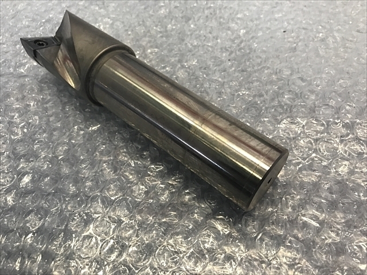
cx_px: 184
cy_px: 138
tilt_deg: -55.7
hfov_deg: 63.4
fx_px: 297
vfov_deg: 49.7
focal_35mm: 28
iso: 32
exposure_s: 1/30
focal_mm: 3.99
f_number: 1.8
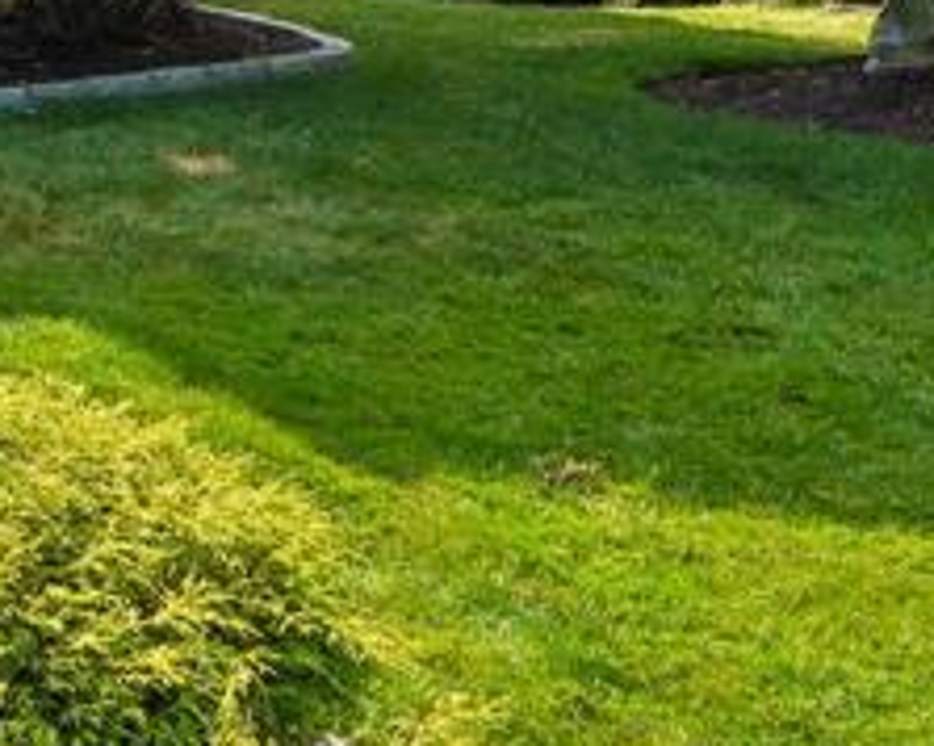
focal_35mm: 56
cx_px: -1030
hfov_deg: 18.1
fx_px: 1547
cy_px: -369
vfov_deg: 22.4
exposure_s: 1/80
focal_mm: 13
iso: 100
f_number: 11
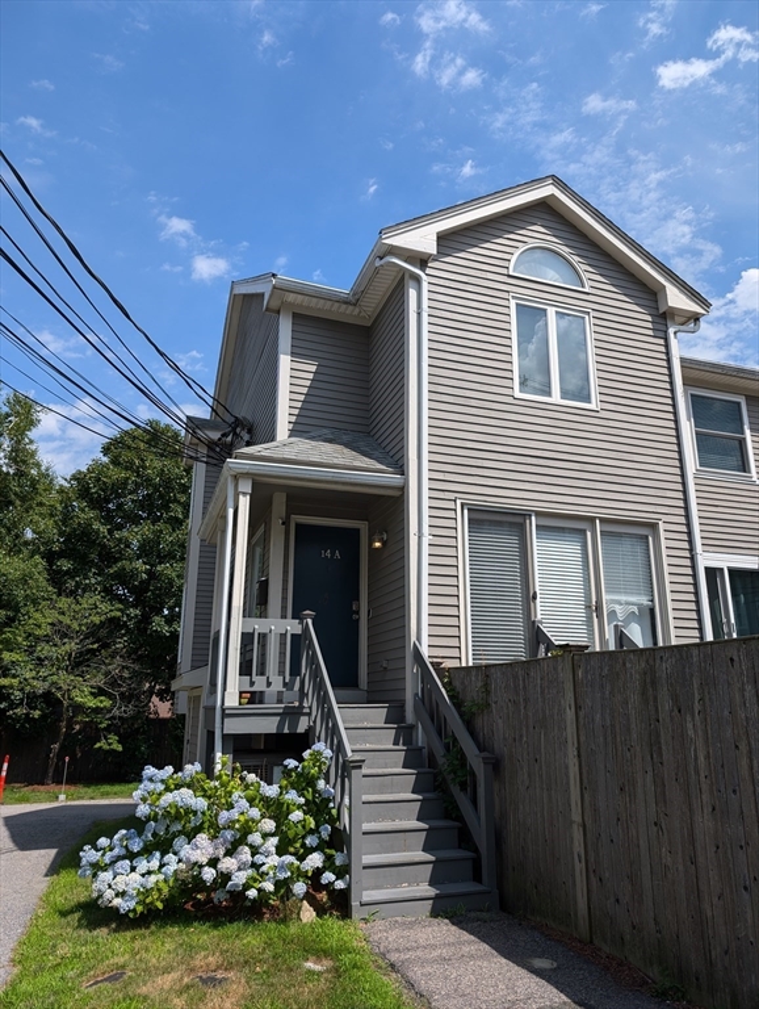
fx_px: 700
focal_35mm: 24
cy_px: 504
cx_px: 380
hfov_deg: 56.9
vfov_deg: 71.5
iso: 19
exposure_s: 1/1073
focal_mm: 6.9
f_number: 1.68
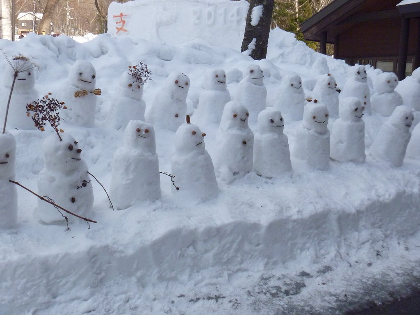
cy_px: 158
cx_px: 210
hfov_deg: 52.6
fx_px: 425
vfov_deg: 40.7
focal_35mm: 35
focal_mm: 6.3
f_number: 5.6
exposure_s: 1/640
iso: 400
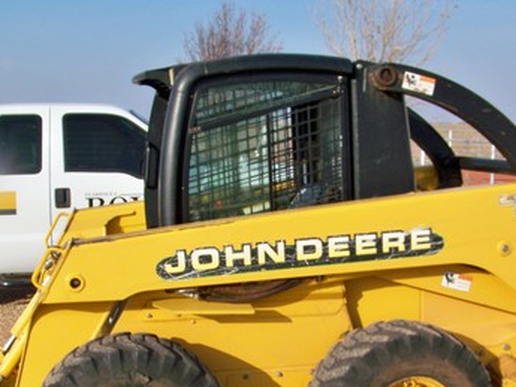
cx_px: 236
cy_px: 299
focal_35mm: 52
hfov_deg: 36.8
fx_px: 775
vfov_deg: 27.6
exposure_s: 1/800
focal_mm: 5.85
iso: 80
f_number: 4
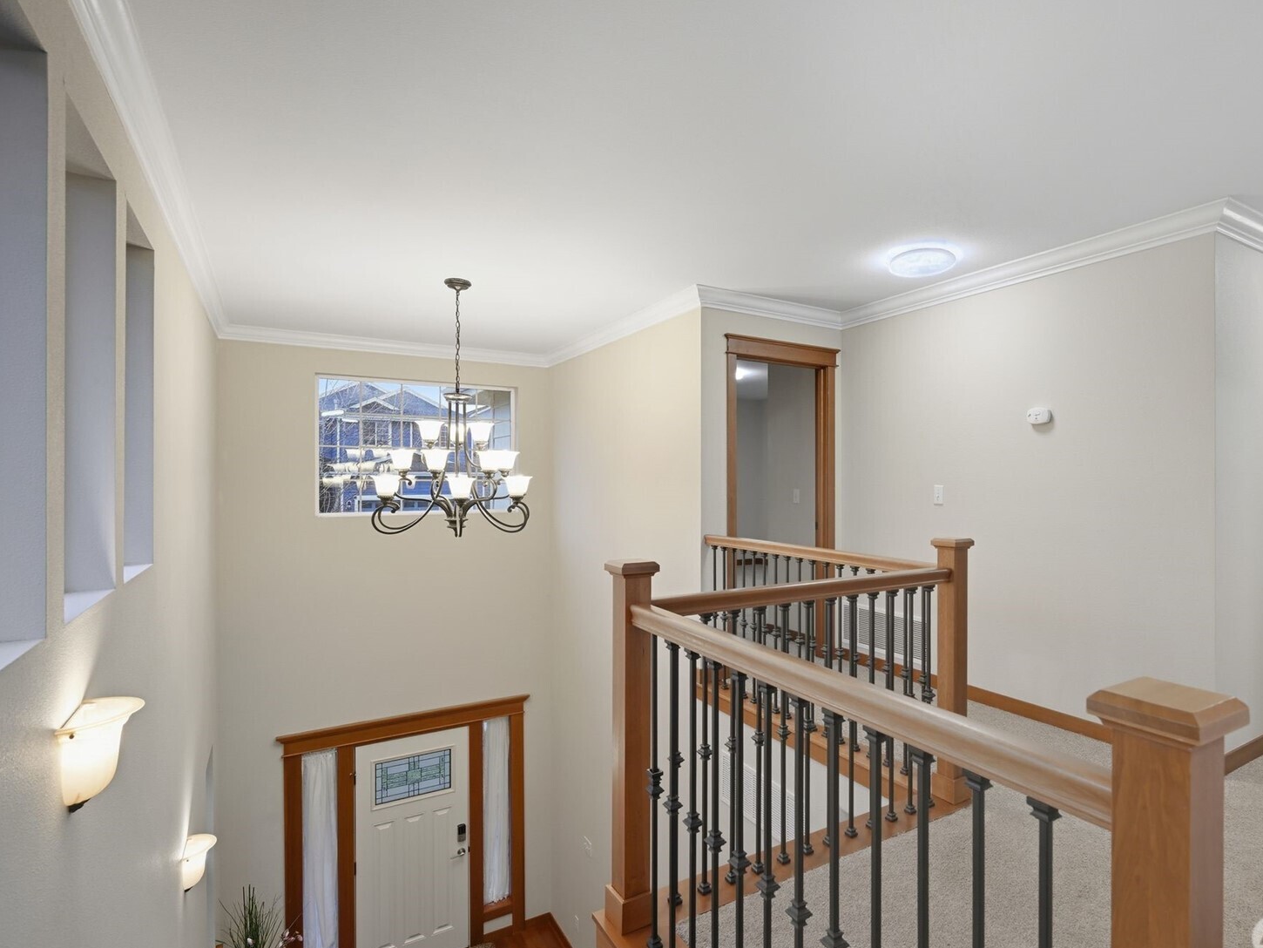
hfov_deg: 85.4
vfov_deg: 69.9
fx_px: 677
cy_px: 478
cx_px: 725
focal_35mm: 19
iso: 125
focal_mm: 16.5
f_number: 7.1
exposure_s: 1/5
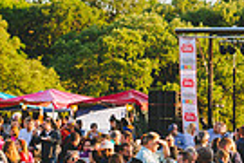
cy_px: 101
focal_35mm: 215
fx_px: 1457
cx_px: 244
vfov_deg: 6.4
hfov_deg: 9.5
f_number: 3.5
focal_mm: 50
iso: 64
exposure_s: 1/160
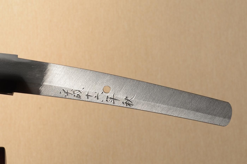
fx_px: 535
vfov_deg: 17.5
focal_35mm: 78
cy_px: 82
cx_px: 124
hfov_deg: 26.0
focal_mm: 52
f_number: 11
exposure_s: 1/2
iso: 400
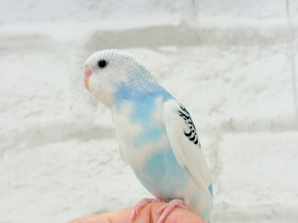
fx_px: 448
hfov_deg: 36.8
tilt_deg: +5.0
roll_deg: +3.8
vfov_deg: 28.0
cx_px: 149
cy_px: 112
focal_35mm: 52
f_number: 1.6
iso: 50
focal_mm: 5.96
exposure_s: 1/76
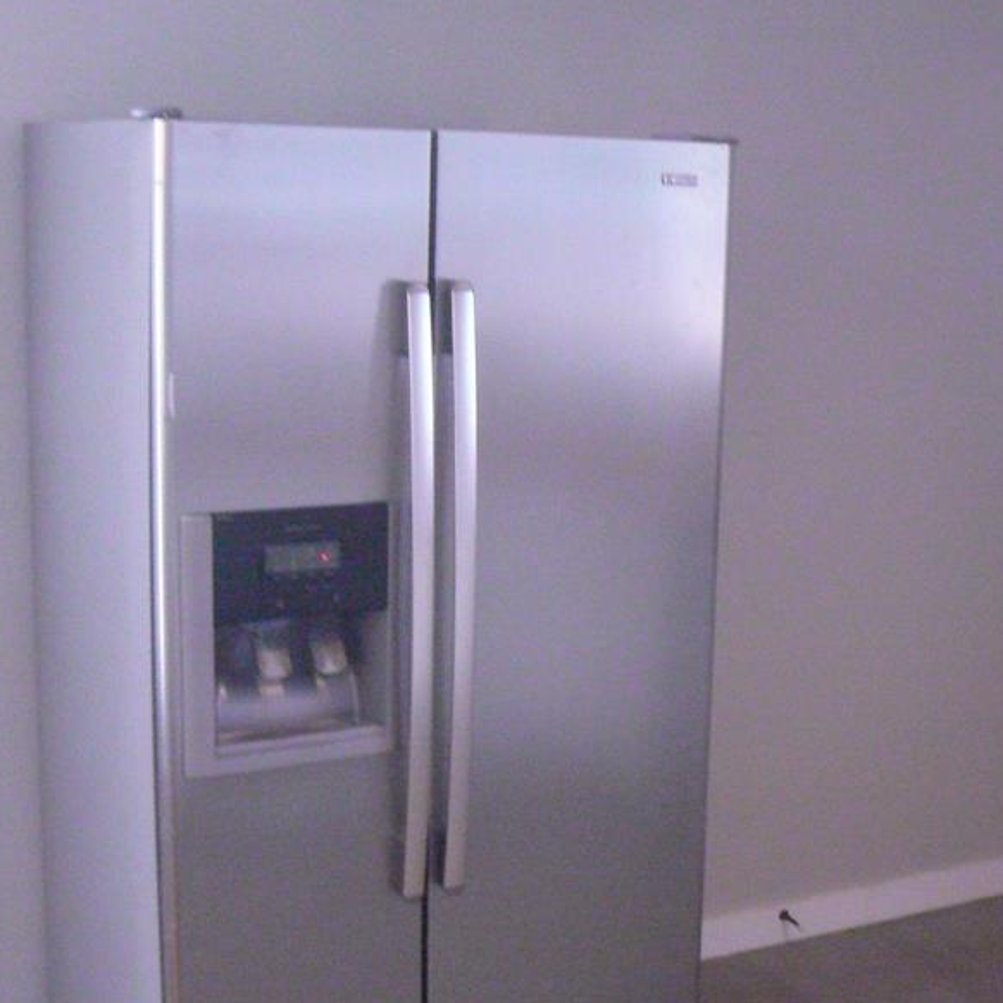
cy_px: 510
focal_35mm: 56
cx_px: 758
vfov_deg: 30.6
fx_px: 1836
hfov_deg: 30.0
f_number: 7.1
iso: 400
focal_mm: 6
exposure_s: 1/6
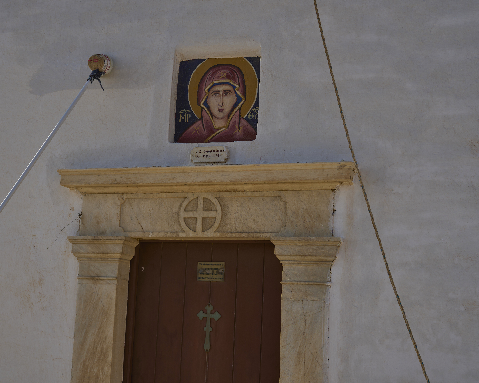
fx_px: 808
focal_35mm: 57
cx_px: 225
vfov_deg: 26.7
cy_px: 190
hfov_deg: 33.0
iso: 50
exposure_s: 1/1250
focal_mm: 50
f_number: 3.2
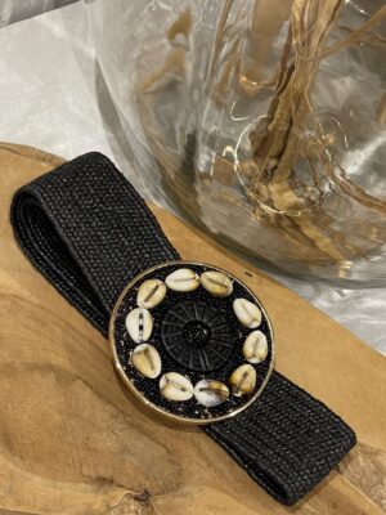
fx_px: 952
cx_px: 193
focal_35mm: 64
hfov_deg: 22.9
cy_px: 258
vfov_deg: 30.3
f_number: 2.2
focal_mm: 7.5
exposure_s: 1/50
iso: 200
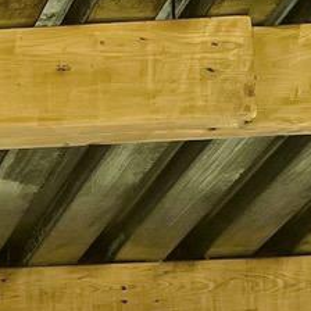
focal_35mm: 202
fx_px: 2053
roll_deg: +0.3
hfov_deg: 7.4
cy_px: 726
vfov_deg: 8.0
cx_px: -700
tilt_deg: +1.9
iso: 32
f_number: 1.6
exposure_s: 1/262
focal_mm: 5.1
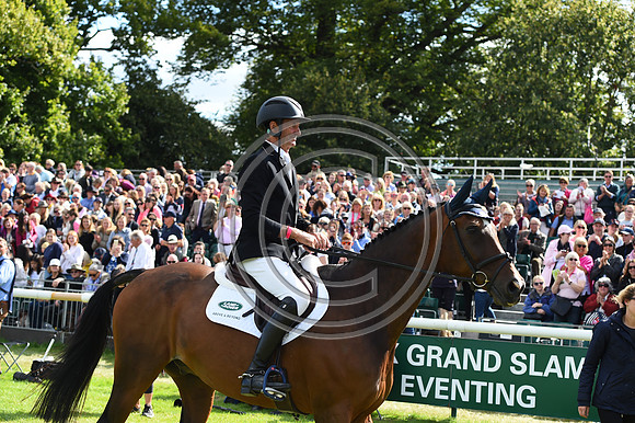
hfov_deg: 28.9
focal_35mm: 70
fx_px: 1234
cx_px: 318
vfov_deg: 19.4
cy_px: 212
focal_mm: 70
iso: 400
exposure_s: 1/1600
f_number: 4.5
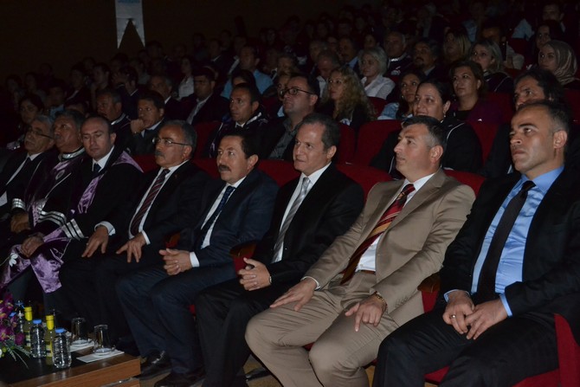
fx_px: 846
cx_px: 290
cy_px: 194
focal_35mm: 52
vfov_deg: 25.8
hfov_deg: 37.8
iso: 3200
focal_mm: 35
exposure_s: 1/60
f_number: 5
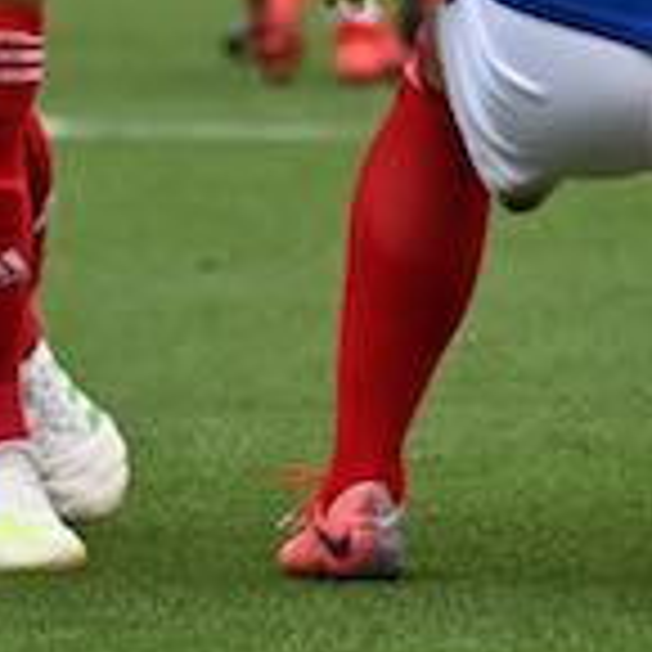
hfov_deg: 1.9
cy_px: -362
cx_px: 229
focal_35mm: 938
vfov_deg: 1.9
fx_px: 19988
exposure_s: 1/1250
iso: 500
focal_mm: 200
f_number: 5.3
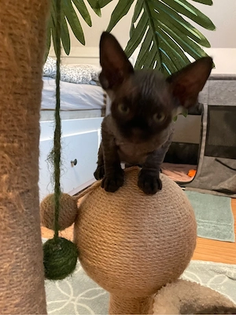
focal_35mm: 26
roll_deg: -4.7
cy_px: 158
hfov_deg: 53.1
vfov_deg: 67.3
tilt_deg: -9.8
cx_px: 118
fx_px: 236
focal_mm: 4.2
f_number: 1.6
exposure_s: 1/50
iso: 500
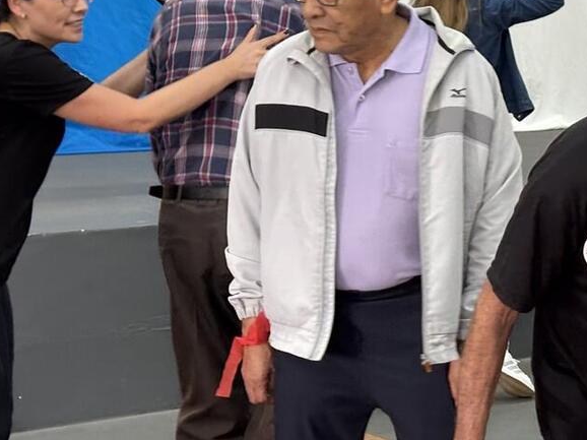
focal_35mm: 108
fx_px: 1831
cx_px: 600
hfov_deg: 17.7
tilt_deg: -11.1
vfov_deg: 13.7
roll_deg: -1.0
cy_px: 313
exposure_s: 1/40
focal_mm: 5.96
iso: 100
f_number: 1.6
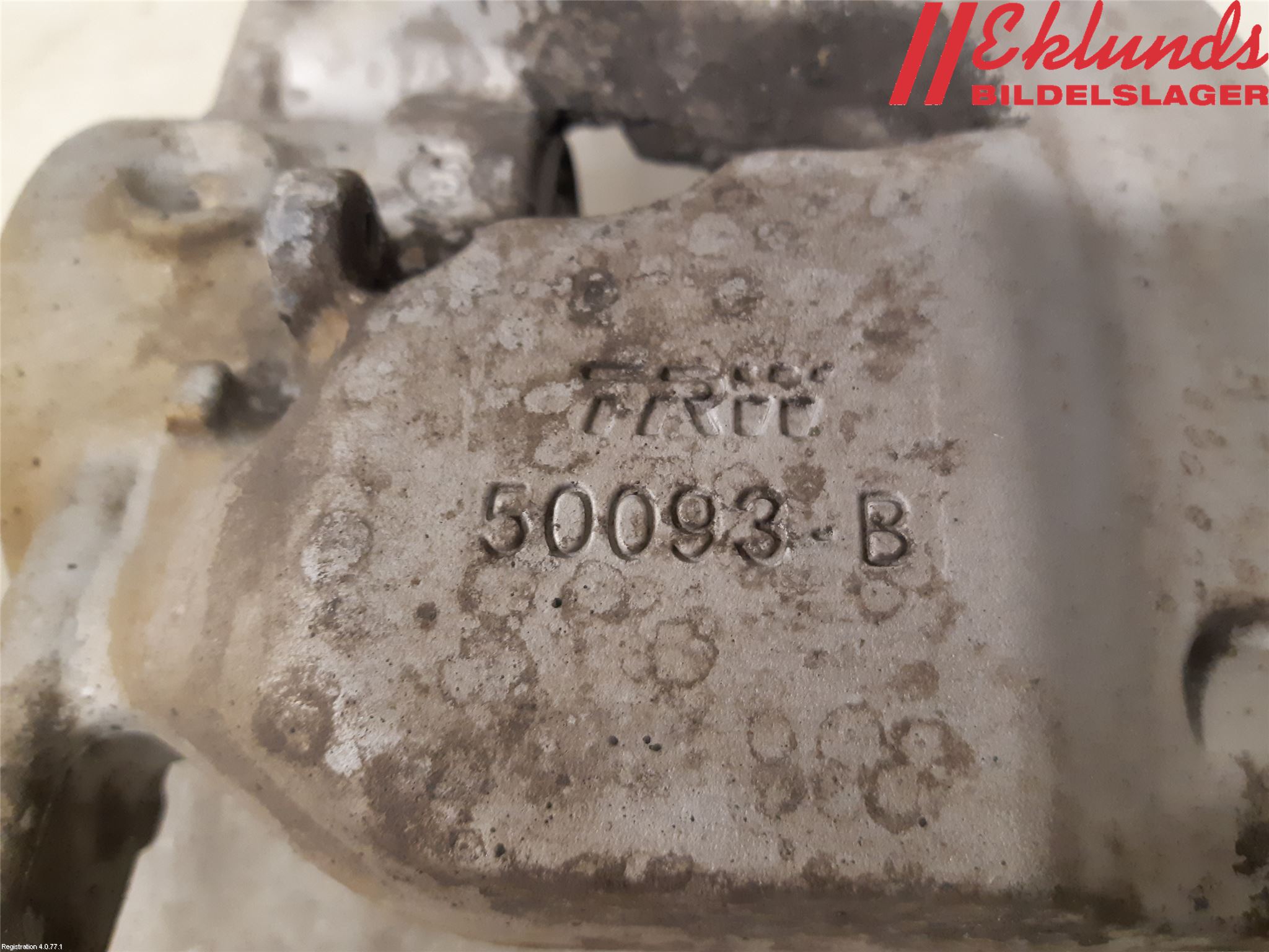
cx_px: 634
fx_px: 953
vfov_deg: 53.1
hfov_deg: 67.3
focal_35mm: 26
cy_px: 476
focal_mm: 3.93
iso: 250
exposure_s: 1/25
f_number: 1.7
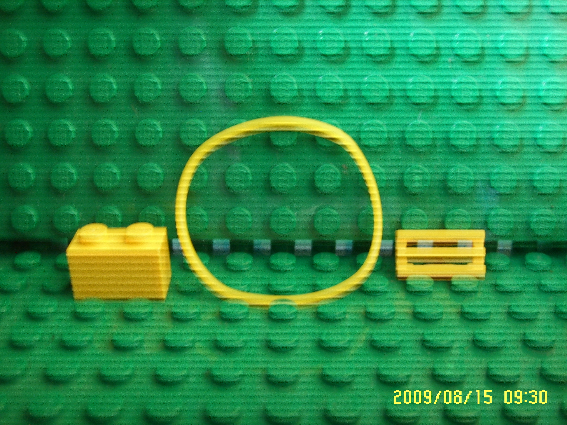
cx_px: 284
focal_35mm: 39
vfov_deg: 36.8
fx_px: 639
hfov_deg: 47.9
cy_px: 212
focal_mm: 6.6
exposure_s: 1
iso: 63
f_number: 3.5
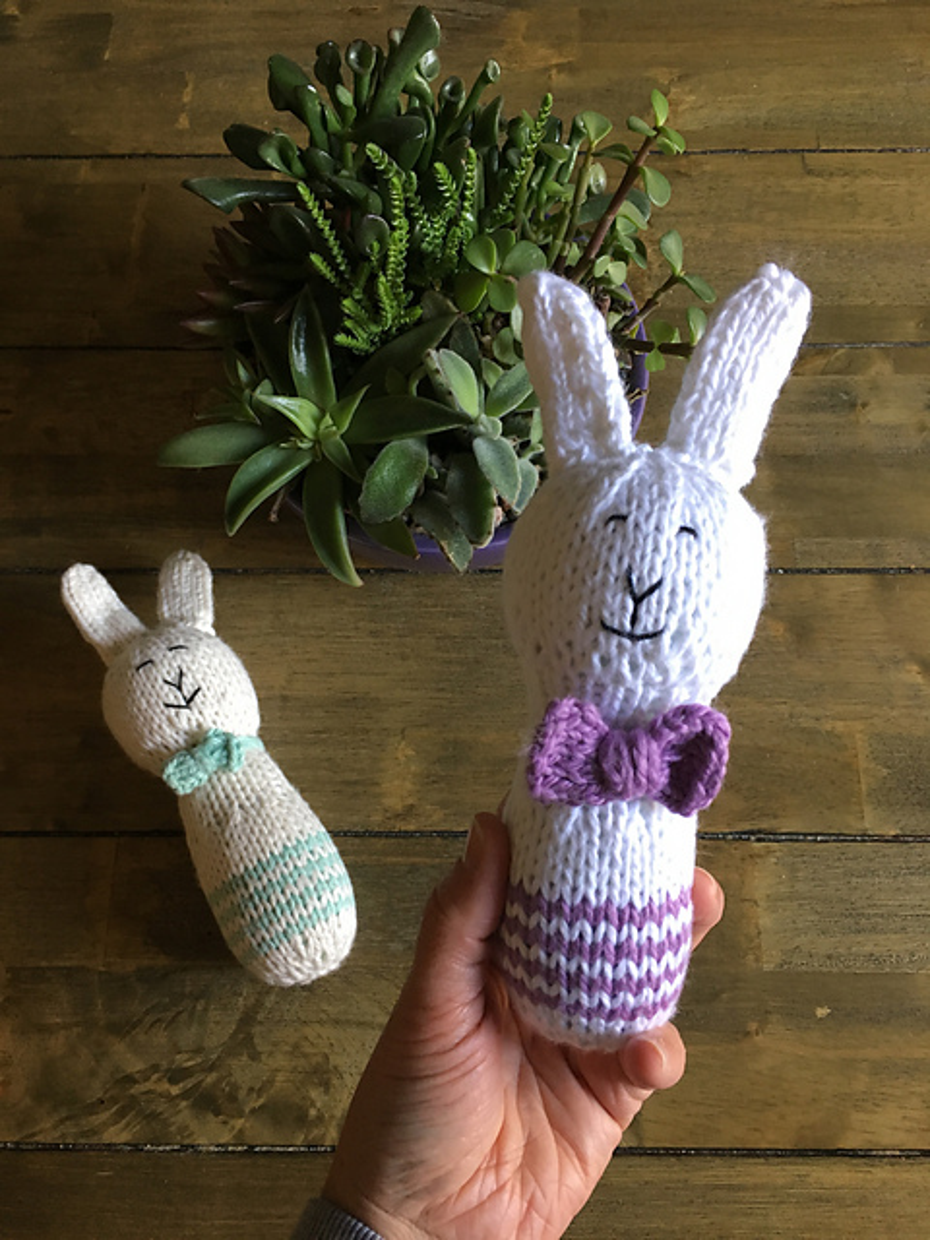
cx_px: 465
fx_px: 1039
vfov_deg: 61.7
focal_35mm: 29
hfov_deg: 48.2
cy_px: 620
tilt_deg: -69.9
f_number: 2.2
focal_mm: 4.15
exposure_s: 1/30
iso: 100
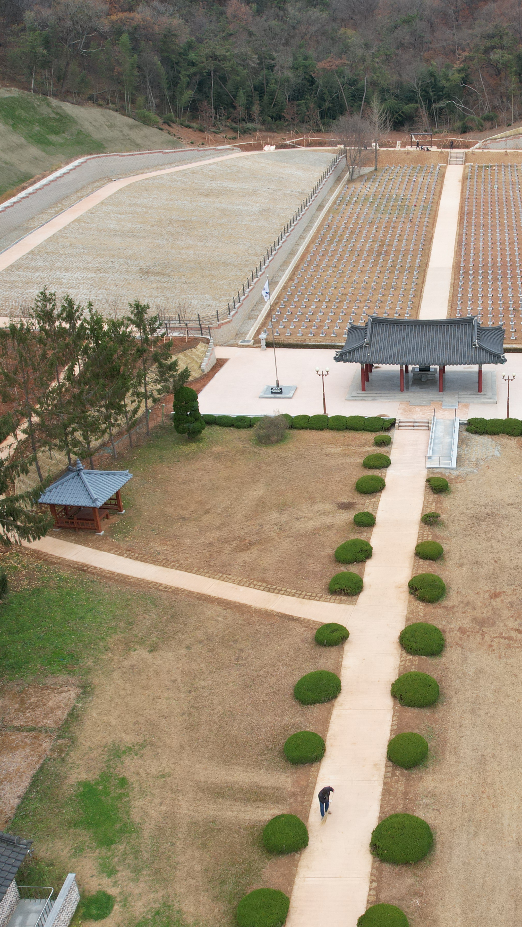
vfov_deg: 56.6
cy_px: 468
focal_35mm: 35
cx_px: 442
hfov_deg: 32.5
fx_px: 861
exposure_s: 1/320
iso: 130
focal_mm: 8.38
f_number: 2.8
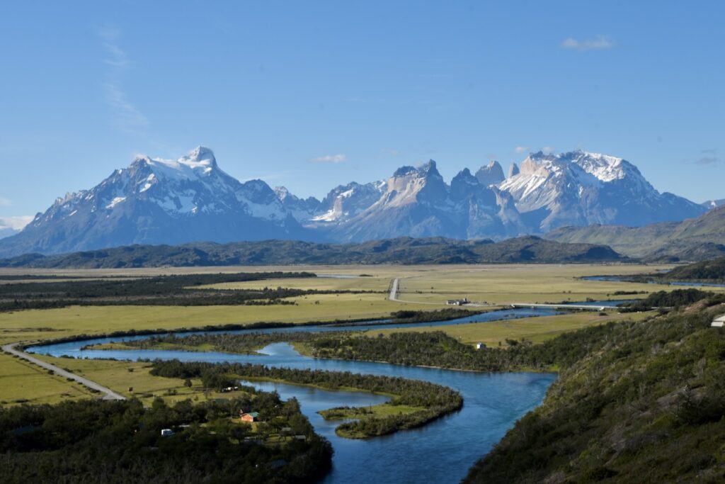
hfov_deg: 42.7
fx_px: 926
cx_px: 362
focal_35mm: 46
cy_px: 242
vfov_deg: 29.3
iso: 250
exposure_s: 1/640
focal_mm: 46
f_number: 10
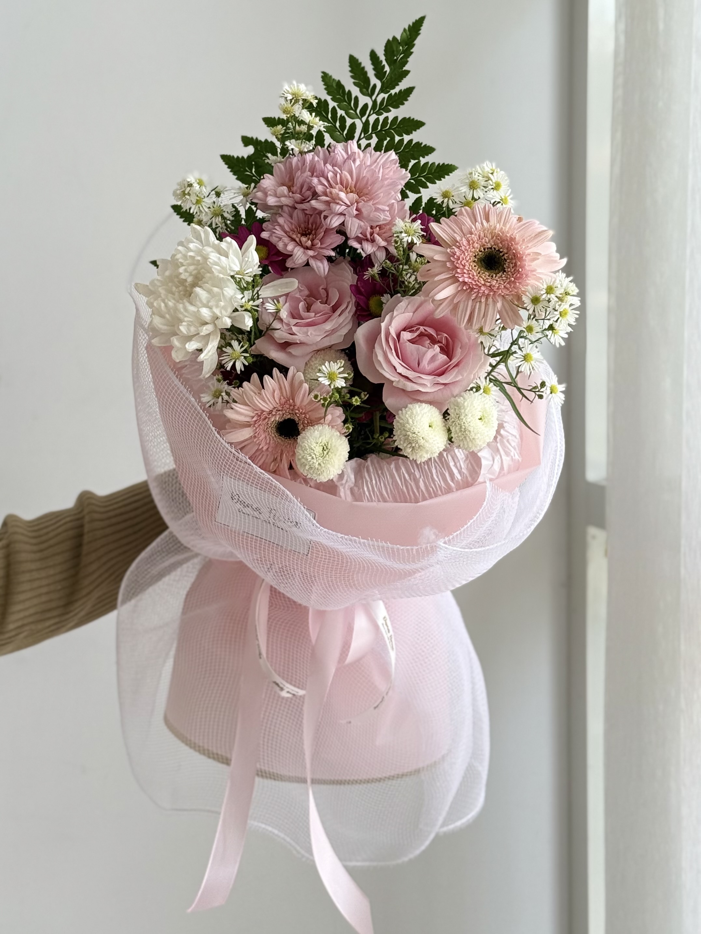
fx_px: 1296
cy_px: 467
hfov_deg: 30.3
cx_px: 350
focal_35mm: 48
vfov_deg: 39.7
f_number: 1.78
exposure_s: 1/121
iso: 50
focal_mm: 6.76
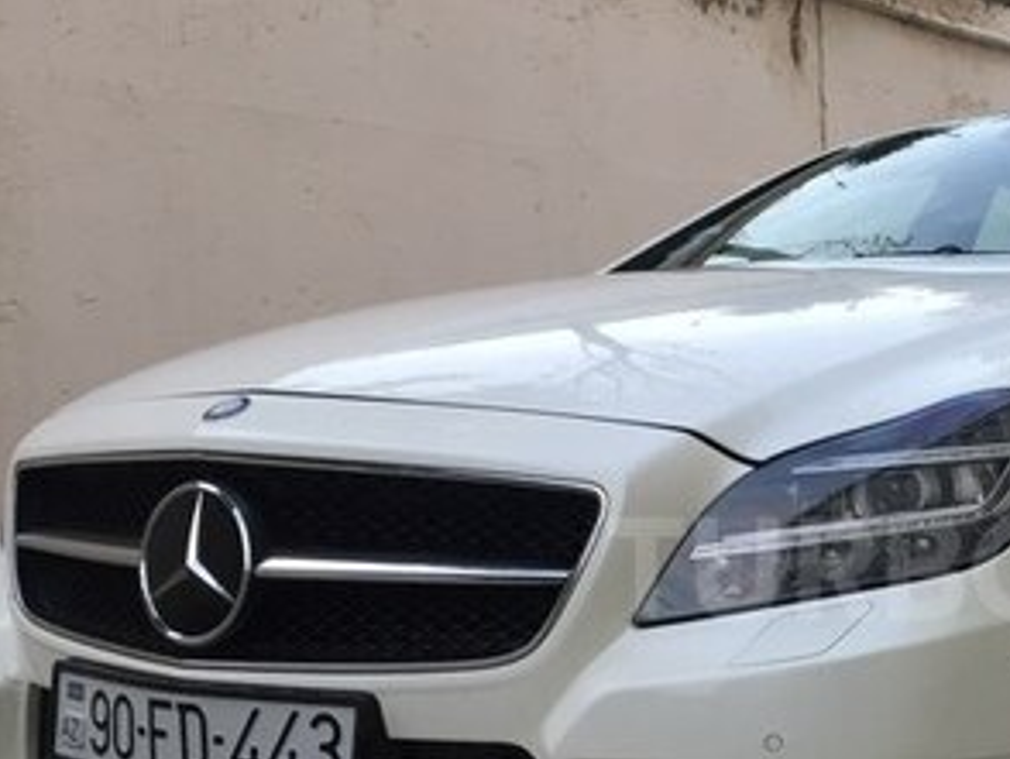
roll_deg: -1.4
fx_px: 1898
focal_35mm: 65
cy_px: 568
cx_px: 958
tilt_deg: -5.6
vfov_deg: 22.4
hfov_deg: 28.3
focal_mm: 4.15
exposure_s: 1/33
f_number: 2.2
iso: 32
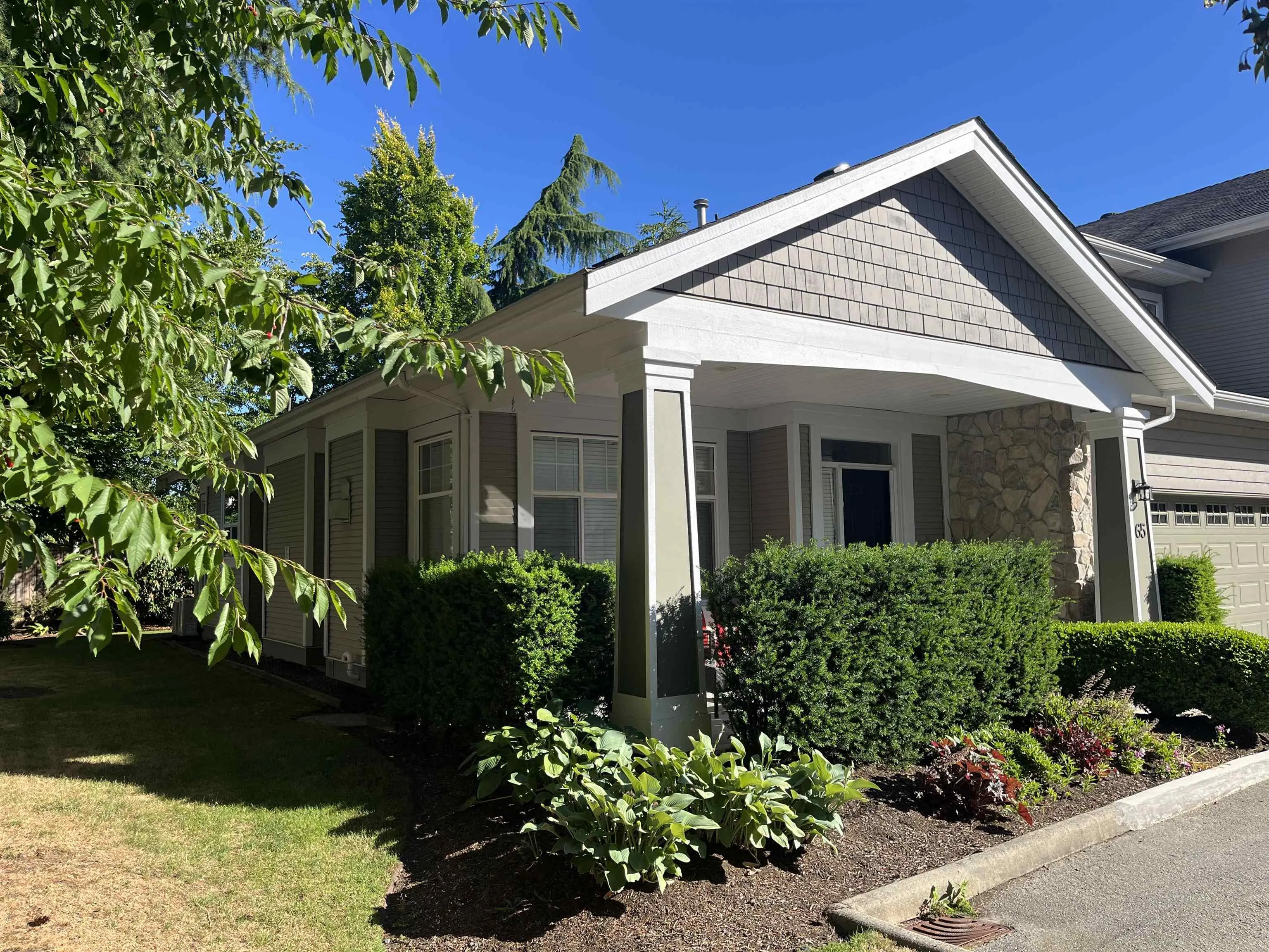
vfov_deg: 53.1
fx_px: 953
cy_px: 476
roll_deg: +0.9
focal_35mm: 26
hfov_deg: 67.3
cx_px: 634
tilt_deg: +4.0
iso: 50
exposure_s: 1/1580
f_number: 1.6
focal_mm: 5.1
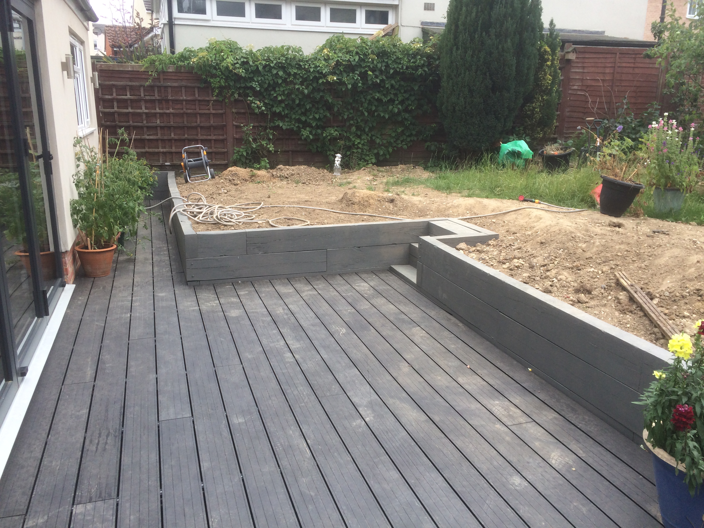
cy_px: 264
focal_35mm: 29
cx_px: 352
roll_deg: -1.5
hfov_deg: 61.7
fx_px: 590
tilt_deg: -17.1
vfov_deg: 48.2
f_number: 2.2
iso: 32
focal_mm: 4.15
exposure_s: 1/578
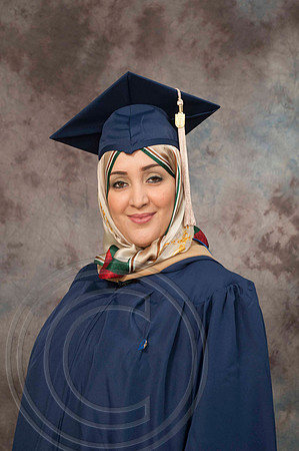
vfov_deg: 20.6
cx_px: 150
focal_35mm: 99
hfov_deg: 13.8
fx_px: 1236
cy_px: 226
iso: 200
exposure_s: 1/100
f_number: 5.6
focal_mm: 66
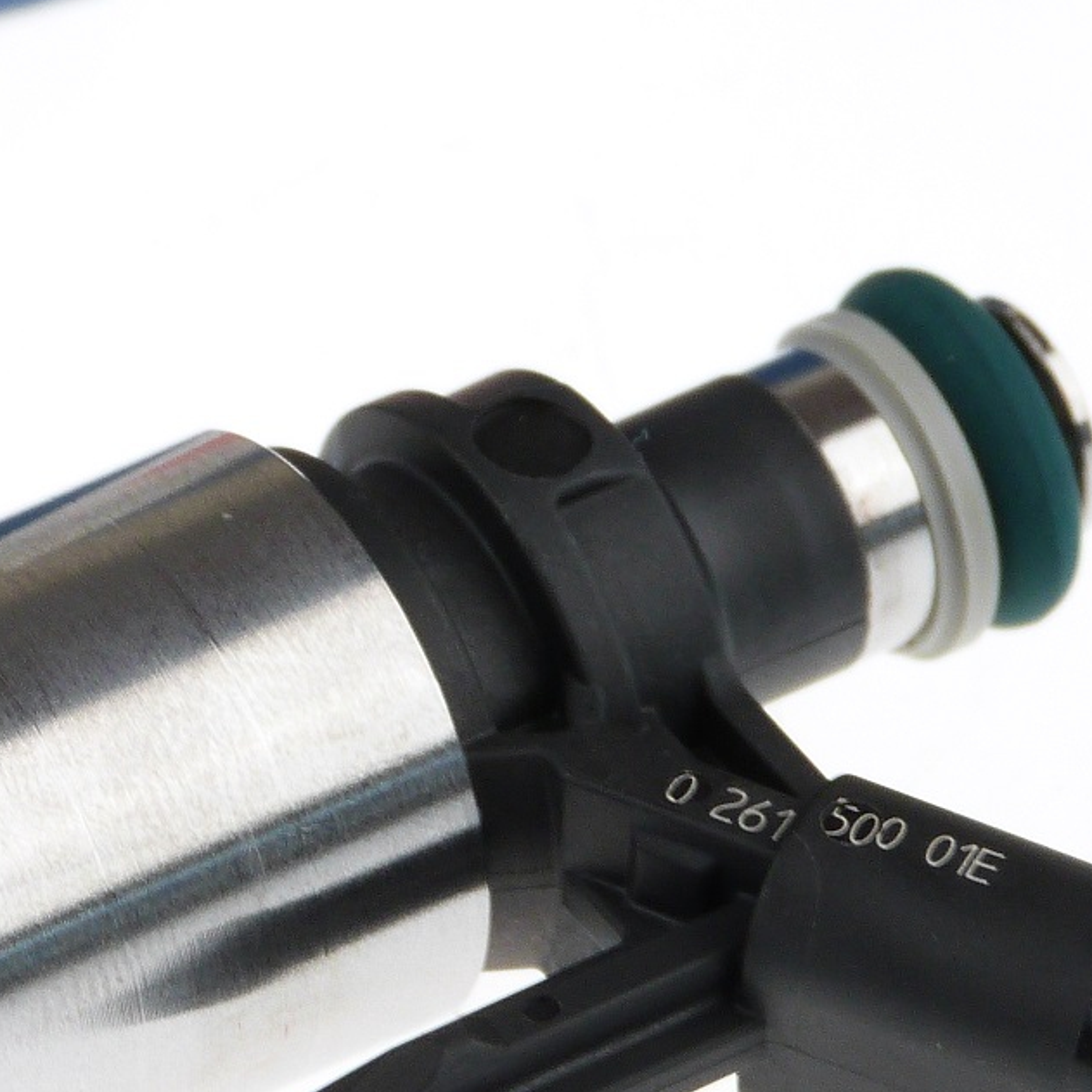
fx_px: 13991
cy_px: 800
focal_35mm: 392
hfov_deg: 4.5
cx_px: 52
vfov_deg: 4.5
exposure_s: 1/100
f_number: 3.6
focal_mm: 25.4
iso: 100
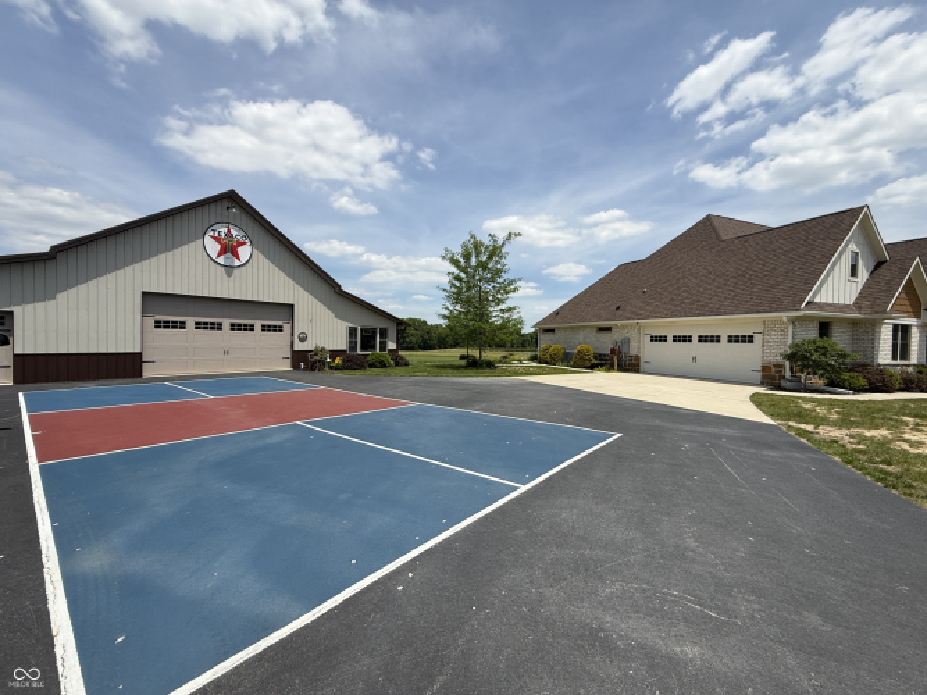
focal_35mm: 14
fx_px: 375
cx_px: 464
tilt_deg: -0.3
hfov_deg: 102.1
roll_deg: -1.5
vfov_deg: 85.7
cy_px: 348
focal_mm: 2.22
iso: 50
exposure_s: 1/2717
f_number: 2.2
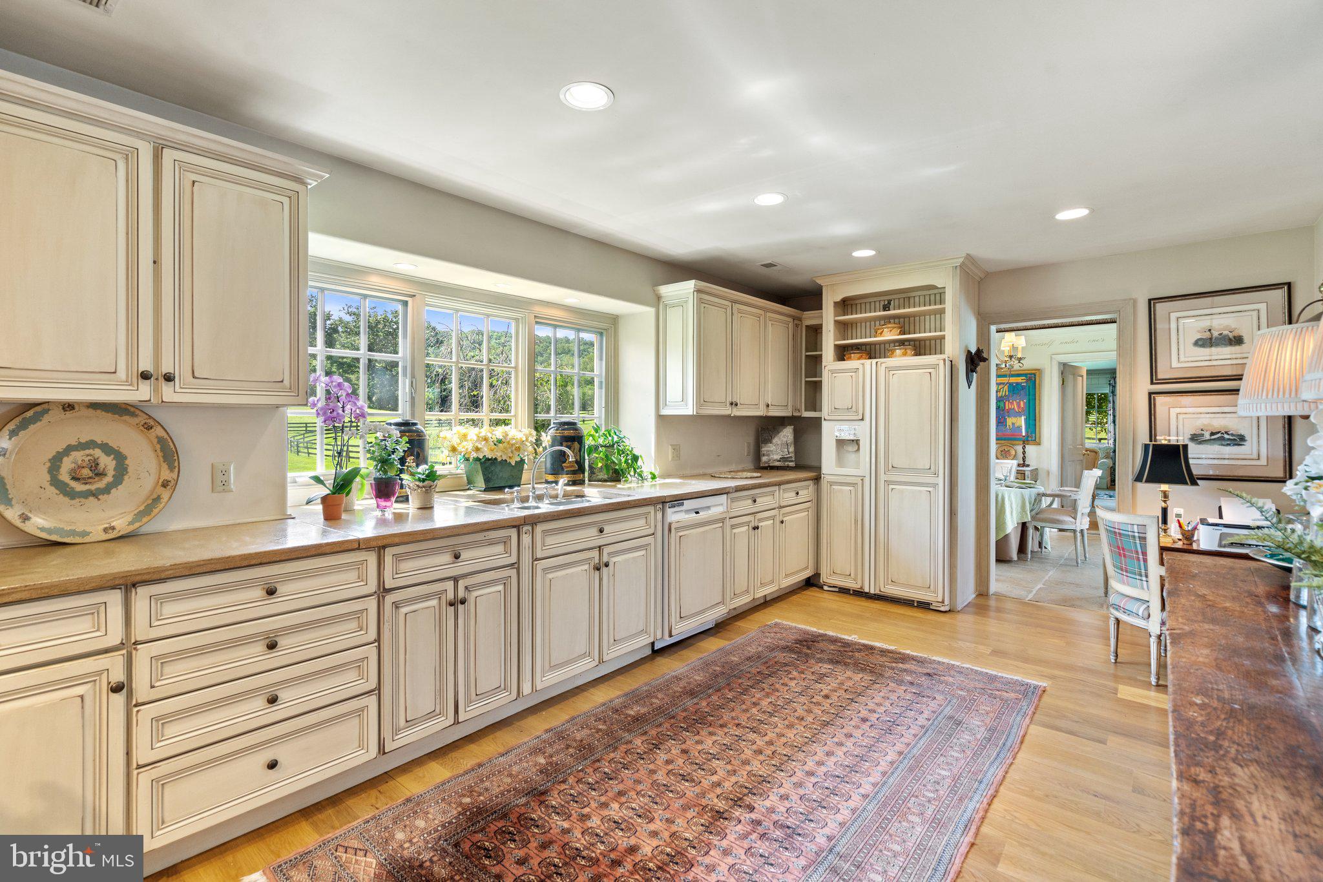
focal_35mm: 16
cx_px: 662
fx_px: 588
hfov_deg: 96.7
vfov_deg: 73.7
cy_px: 441
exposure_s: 1/13
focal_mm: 16
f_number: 8
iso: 500
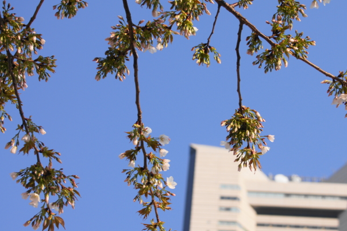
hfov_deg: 14.8
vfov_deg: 9.9
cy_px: 140
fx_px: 1339
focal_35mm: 139
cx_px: 217
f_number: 7.1
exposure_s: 1/320
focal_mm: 70
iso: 100
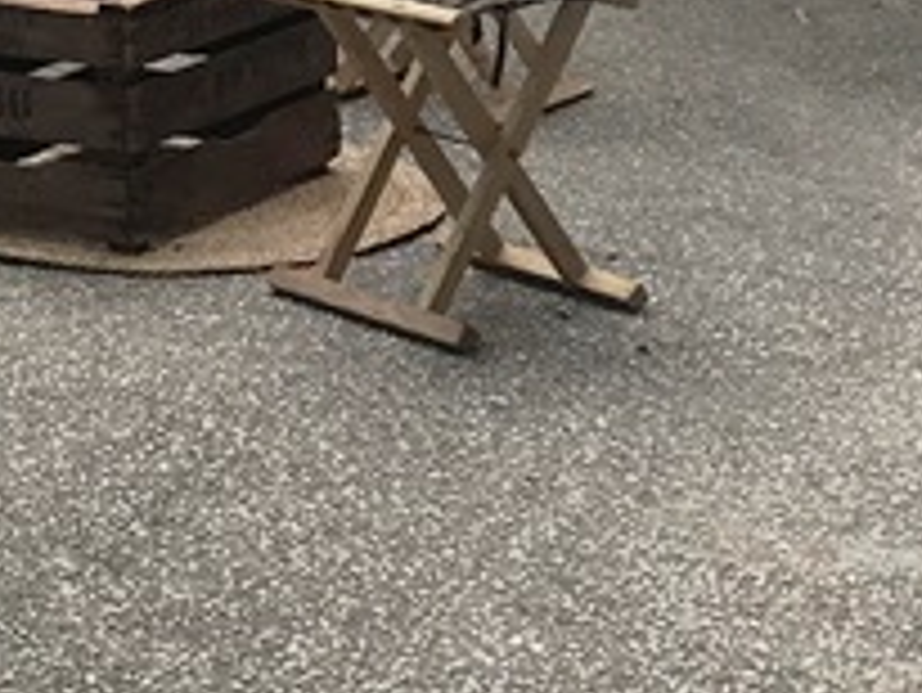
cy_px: -486
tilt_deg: -3.1
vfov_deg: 10.1
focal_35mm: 140
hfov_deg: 13.2
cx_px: -495
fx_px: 3731
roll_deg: +1.7
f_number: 1.8
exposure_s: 1/216
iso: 20
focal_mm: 3.99
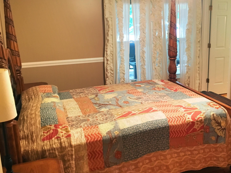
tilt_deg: -12.7
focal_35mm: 39
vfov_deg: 36.8
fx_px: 260
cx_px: 152
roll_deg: +0.2
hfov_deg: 47.2
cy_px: 77
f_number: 2.2
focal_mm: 4.15
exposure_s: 1/24
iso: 200
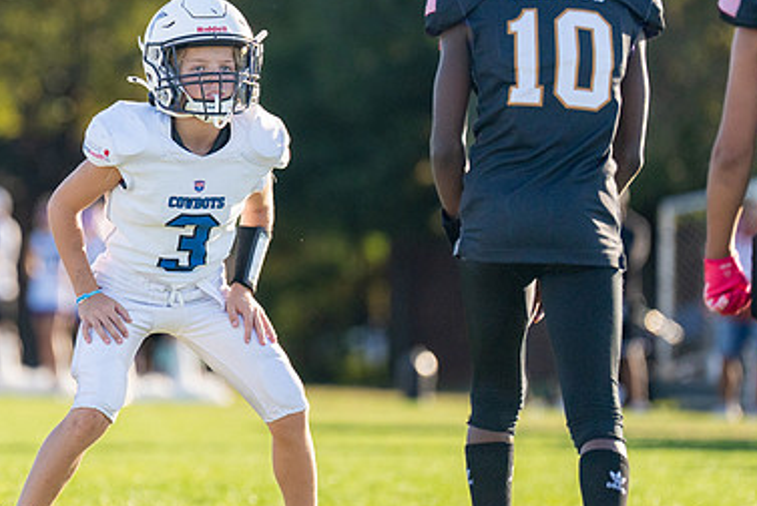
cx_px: 156
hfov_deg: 4.5
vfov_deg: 3.0
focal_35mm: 460
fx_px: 9680
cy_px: 208
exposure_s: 1/4000
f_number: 2.8
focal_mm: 200
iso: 400
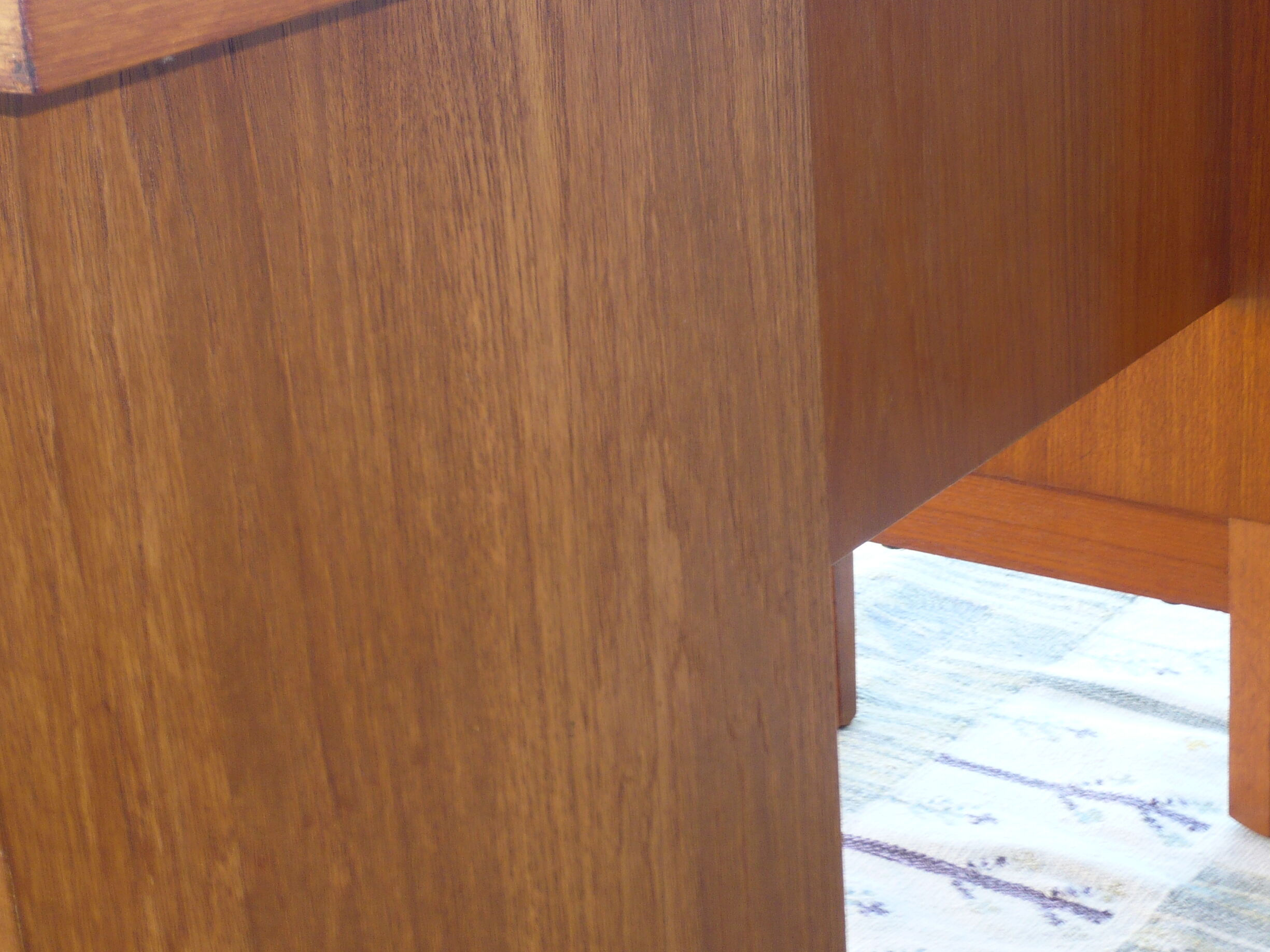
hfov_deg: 24.7
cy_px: 476
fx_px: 2898
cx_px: 730
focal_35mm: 79
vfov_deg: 18.7
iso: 100
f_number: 4.3
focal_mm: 10.3
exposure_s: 1/30
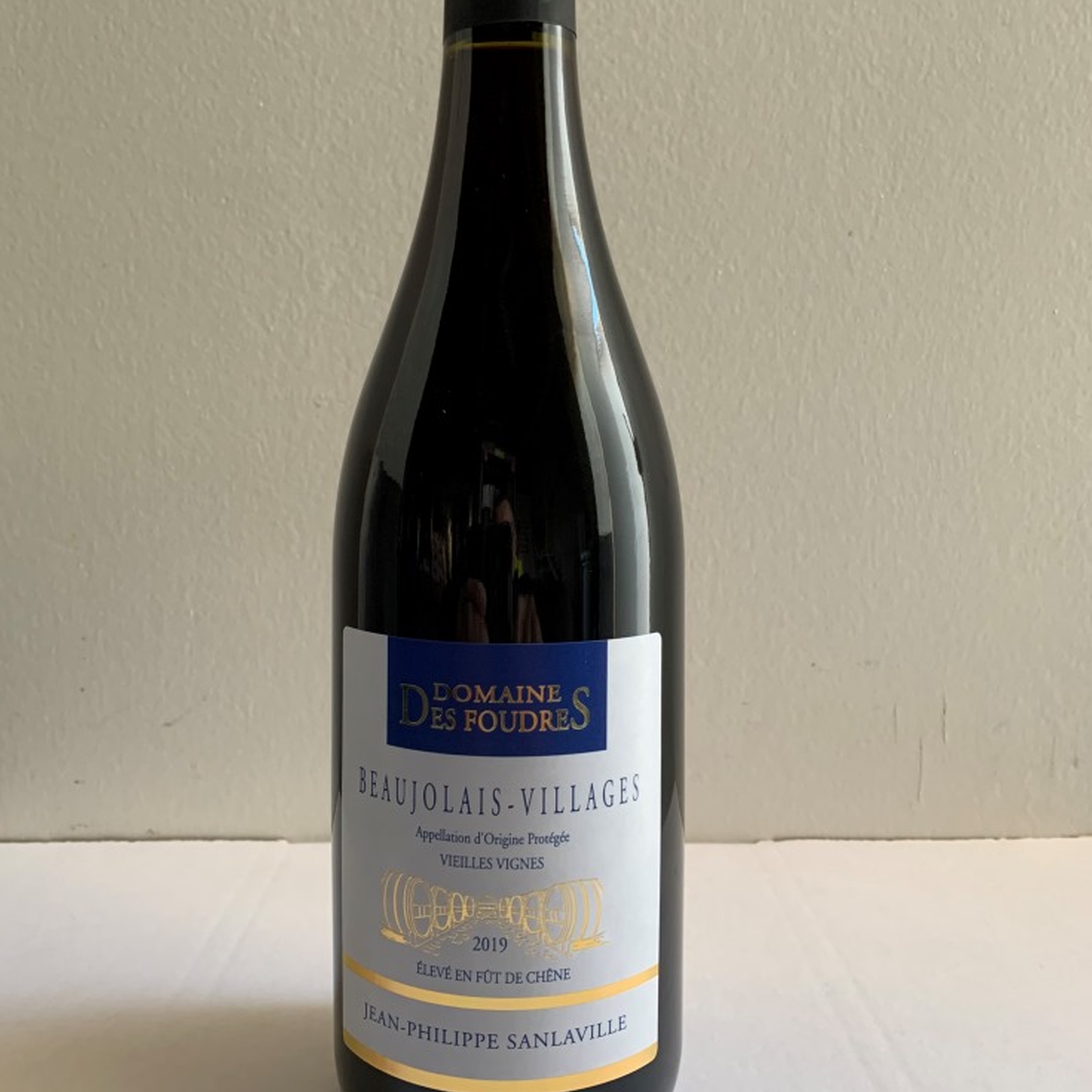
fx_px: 1142
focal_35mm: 32
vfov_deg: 51.0
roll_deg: +0.5
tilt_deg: -5.0
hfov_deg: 51.1
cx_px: 533
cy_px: 483
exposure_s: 1/60
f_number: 1.8
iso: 125
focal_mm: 4.25
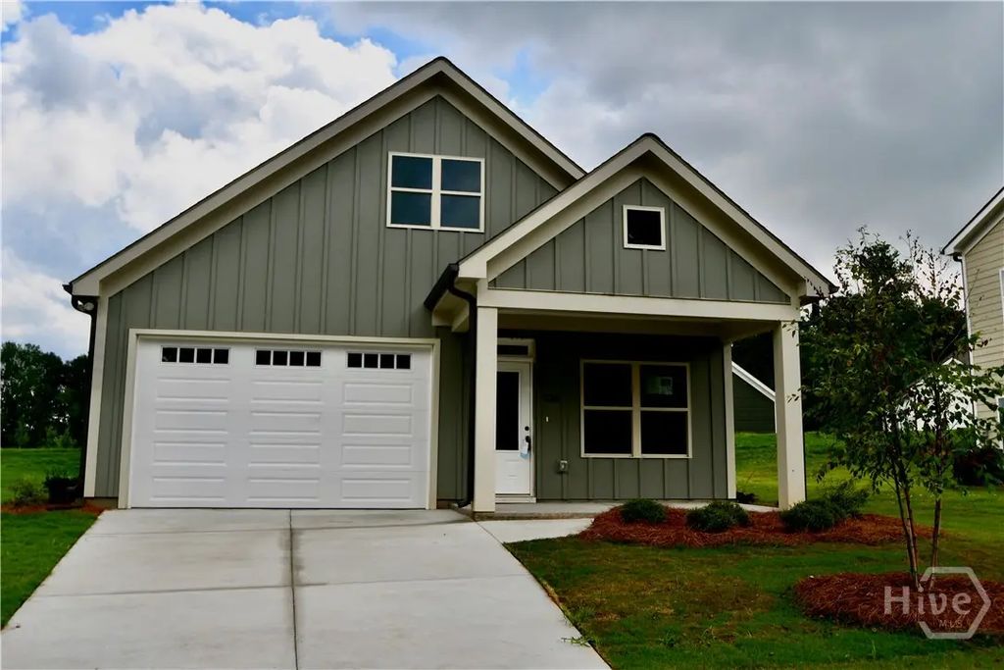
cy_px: 335
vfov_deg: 42.3
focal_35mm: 31
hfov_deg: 60.3
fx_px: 865
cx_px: 502
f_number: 8
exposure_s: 1/250
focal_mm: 21
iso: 110
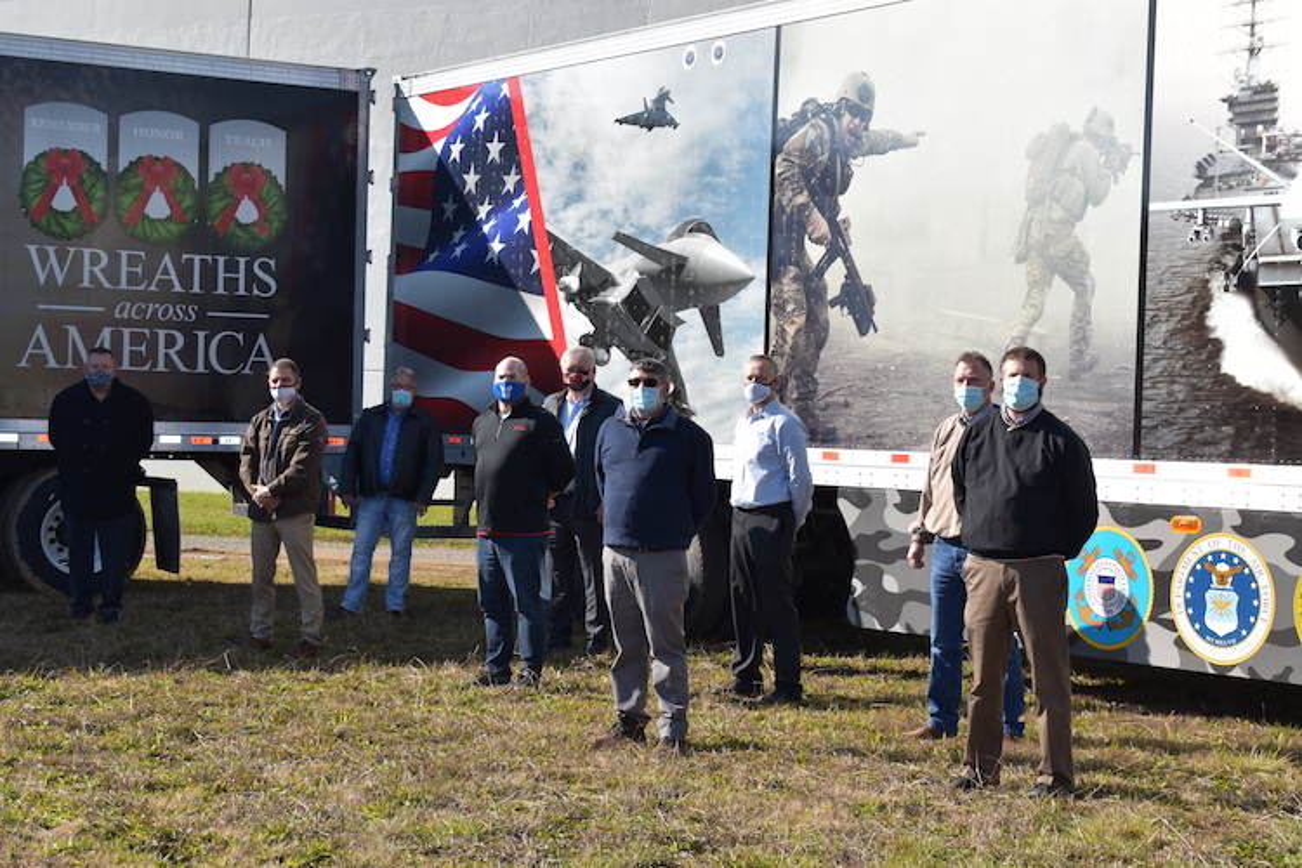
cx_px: 651
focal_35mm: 63
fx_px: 2278
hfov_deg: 31.9
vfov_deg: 21.6
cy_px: 434
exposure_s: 1/200
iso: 100
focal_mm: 42
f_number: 10
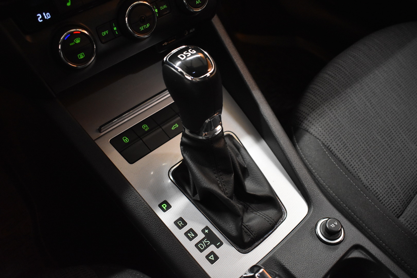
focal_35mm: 34
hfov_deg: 55.1
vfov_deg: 38.4
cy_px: 139
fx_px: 400
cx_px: 208
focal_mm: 23
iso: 3200
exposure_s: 1/40
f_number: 3.8
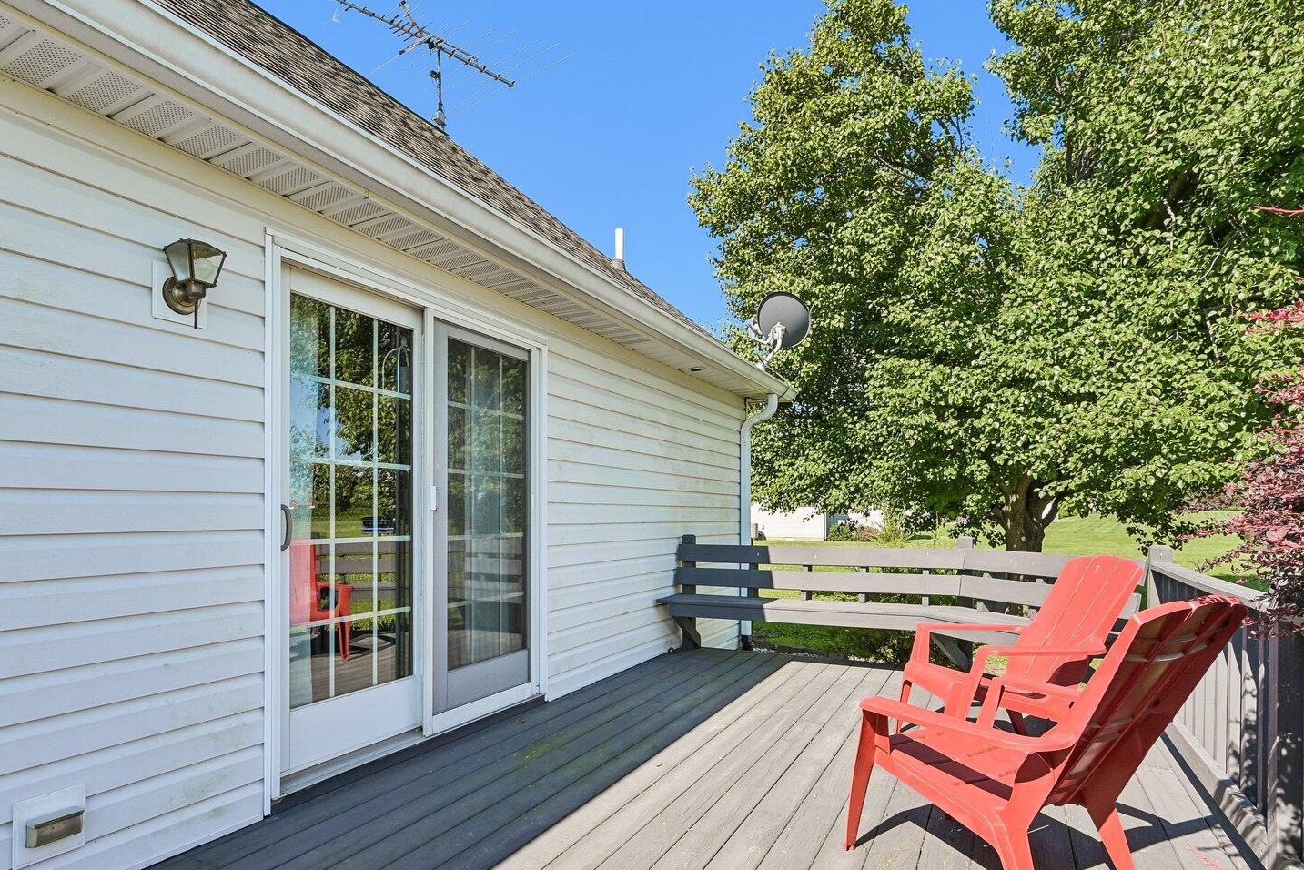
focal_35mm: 20
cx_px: 594
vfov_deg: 61.4
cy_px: 522
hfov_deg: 83.8
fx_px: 725
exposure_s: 1/125
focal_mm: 14
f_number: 8
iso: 100
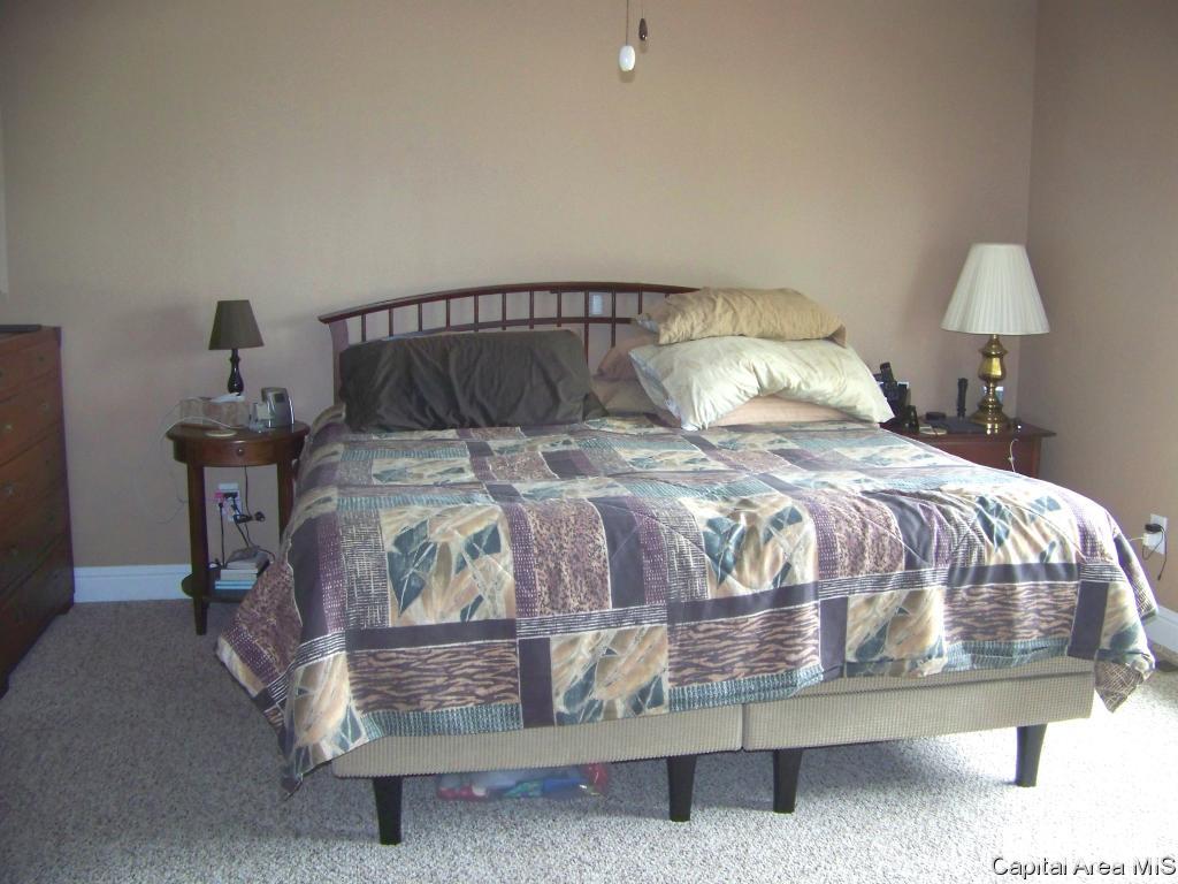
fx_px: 1225
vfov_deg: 39.7
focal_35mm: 36
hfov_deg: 51.4
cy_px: 442
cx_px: 589
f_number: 2.8
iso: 200
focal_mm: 5.85
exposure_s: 1/30
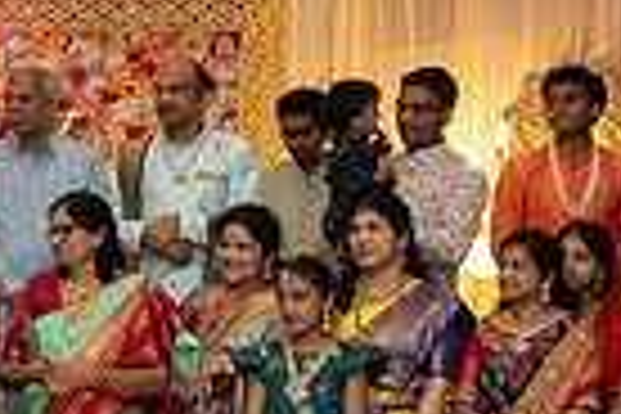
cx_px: -50
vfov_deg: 12.3
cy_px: 394
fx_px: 1897
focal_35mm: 110
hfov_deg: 18.0
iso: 1250
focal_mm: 26
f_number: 4
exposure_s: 1/160
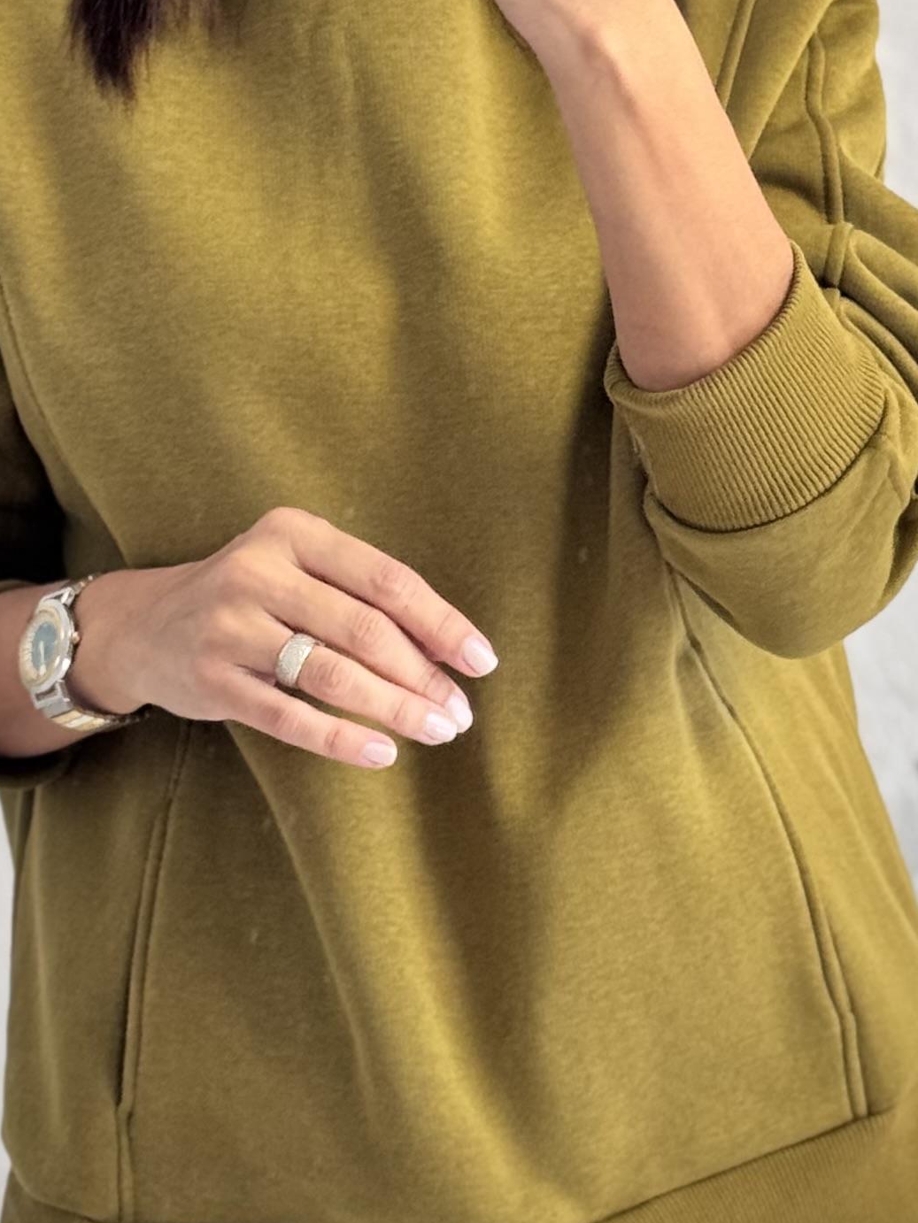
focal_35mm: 140
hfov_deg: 10.6
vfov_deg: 14.1
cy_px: 576
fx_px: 4949
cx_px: 628
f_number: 1.78
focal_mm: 6.76
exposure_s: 1/121
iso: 64
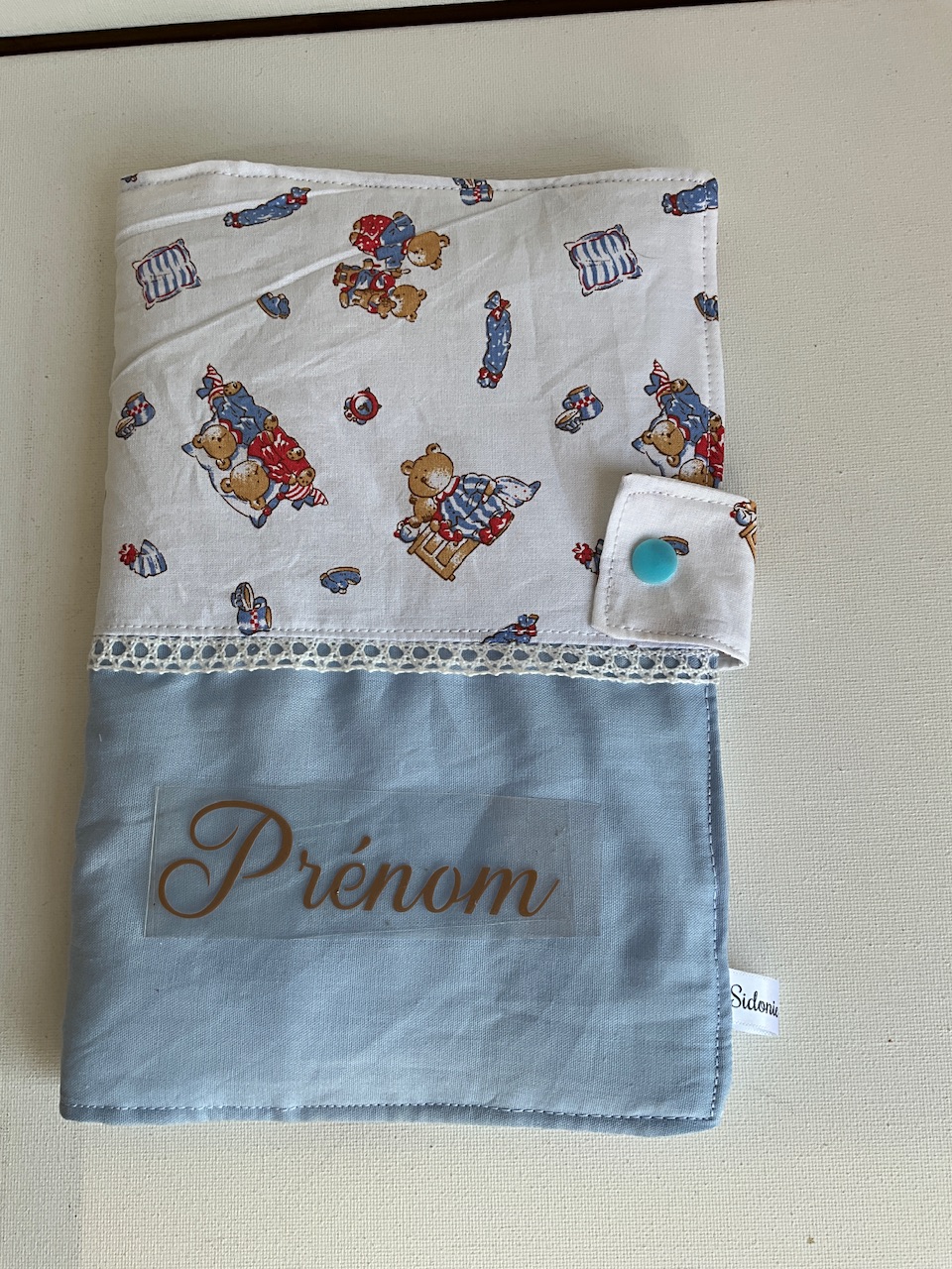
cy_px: 634
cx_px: 476
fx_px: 1063
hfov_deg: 48.2
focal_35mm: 29
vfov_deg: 61.7
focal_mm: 3
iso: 25
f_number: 1.8
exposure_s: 1/495
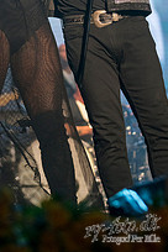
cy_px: 11
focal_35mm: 157
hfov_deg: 8.7
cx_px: 57
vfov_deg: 12.9
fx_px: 1099
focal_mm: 71
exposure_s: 1/400
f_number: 2.8
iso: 4000
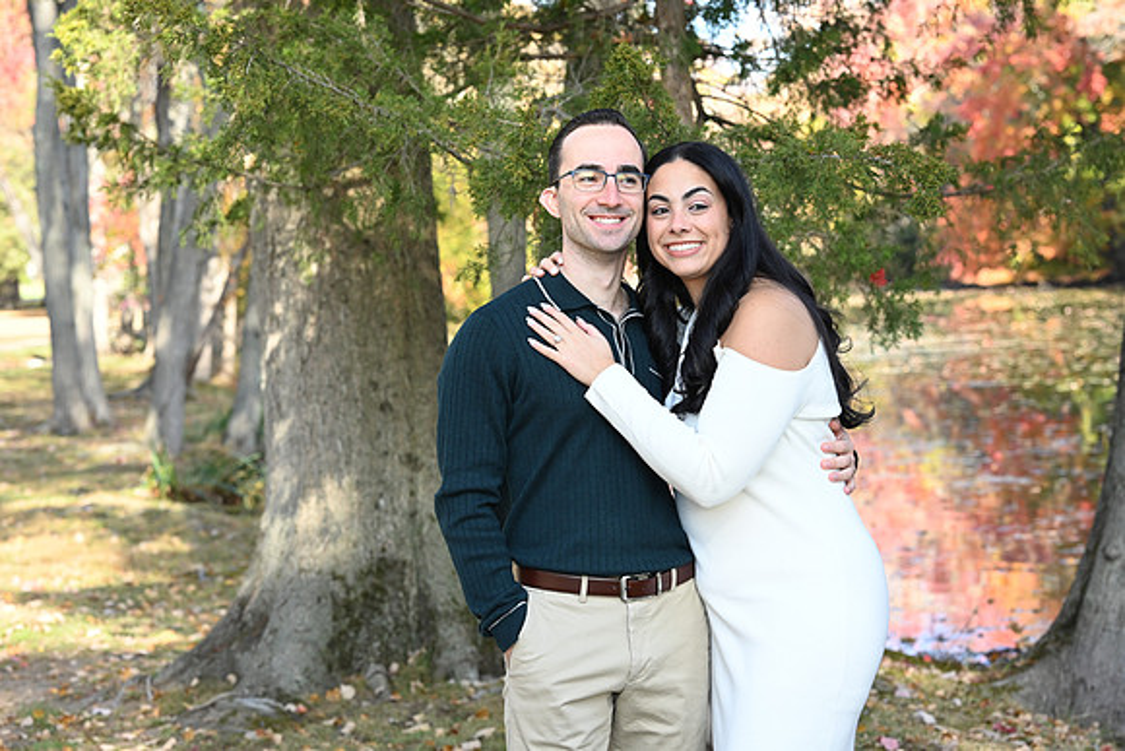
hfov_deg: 23.9
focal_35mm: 85
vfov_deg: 16.1
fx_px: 2657
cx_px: 562
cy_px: 376
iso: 320
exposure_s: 1/160
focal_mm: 85
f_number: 6.3
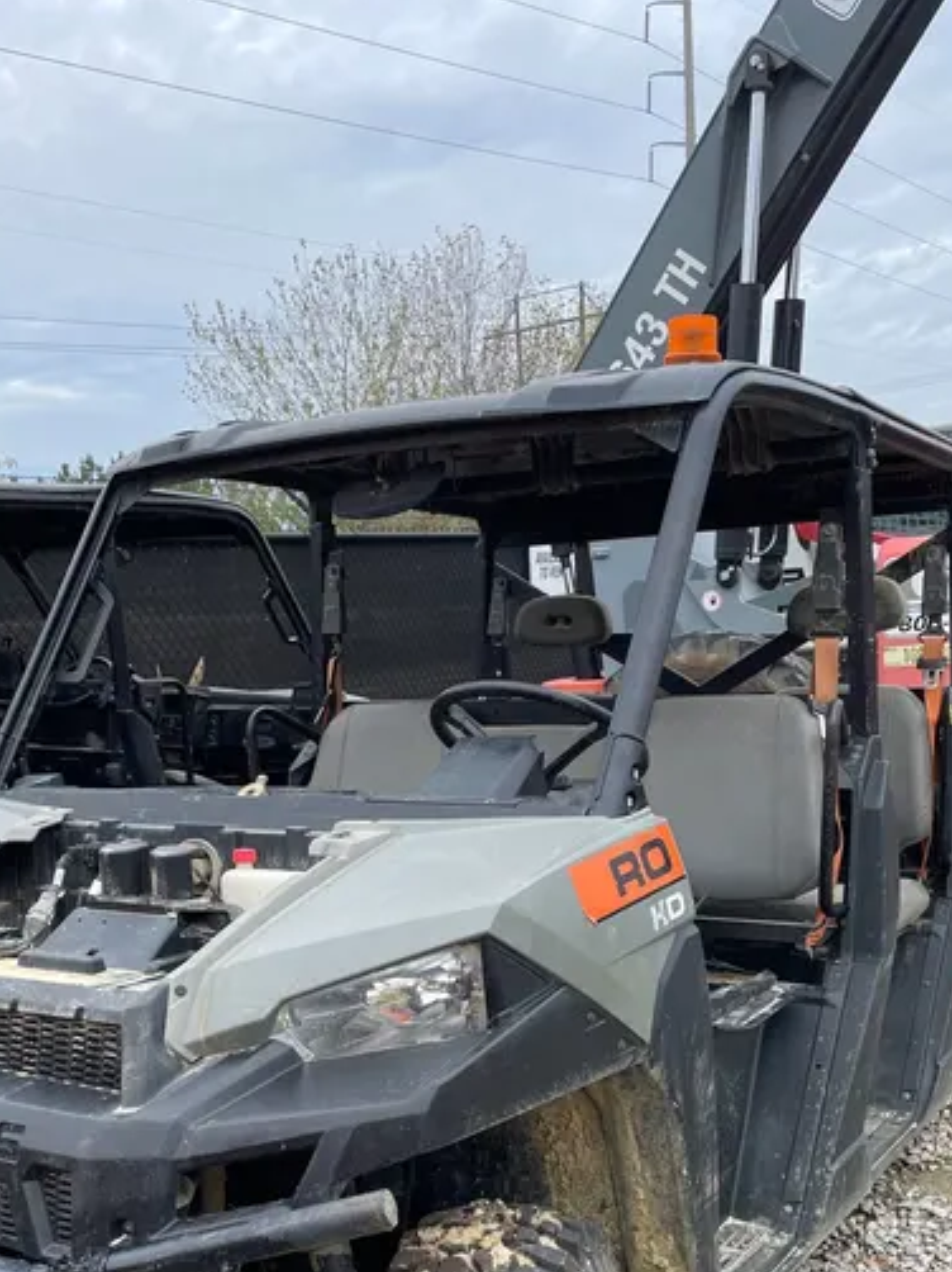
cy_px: 883
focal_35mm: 38
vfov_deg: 47.9
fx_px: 1395
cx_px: 468
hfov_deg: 37.7
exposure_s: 1/749
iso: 50
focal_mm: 4.2
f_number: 1.6
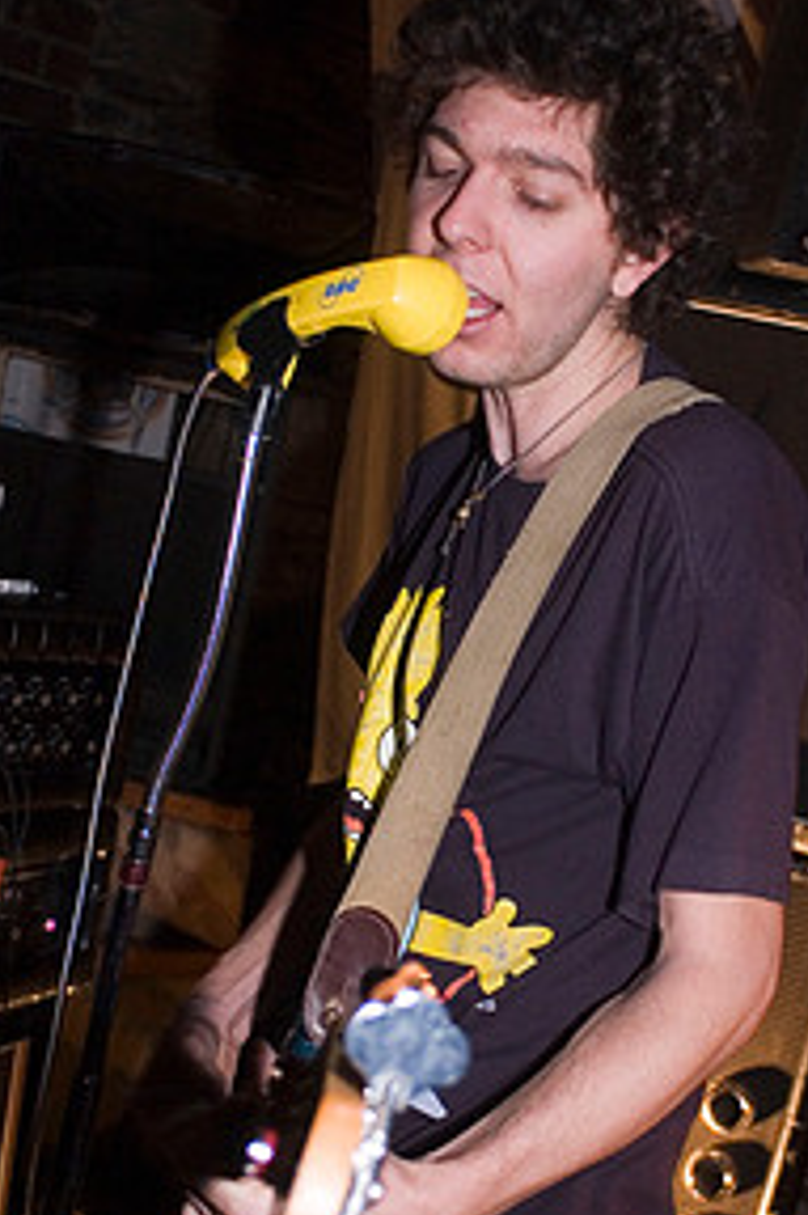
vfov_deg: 41.7
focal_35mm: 47
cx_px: 518
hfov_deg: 28.5
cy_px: 741
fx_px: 1584
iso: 800
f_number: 2.8
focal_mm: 20
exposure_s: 1/13
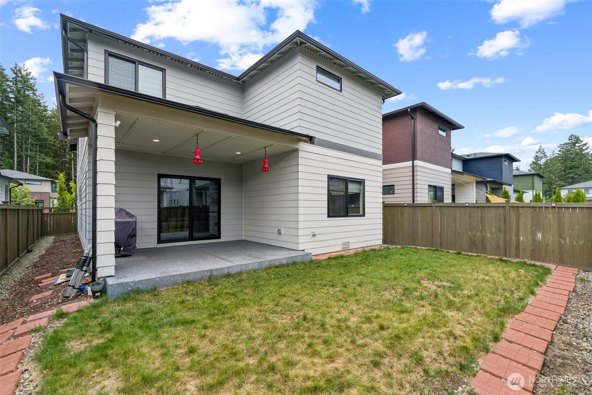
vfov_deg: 77.3
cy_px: 198
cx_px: 296
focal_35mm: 15
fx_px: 247
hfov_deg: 100.4
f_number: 7.1
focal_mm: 15
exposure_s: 1/200
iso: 125
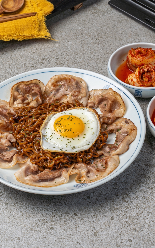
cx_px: 94
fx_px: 581
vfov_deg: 24.1
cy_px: 124
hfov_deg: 15.2
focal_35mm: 86
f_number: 13
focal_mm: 56
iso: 100
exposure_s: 1/125
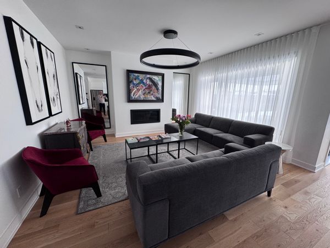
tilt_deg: -11.7
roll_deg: -0.7
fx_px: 133
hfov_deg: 102.1
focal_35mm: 14
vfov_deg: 85.7
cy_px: 124
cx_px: 165
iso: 160
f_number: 2.2
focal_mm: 2.22
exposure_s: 1/120
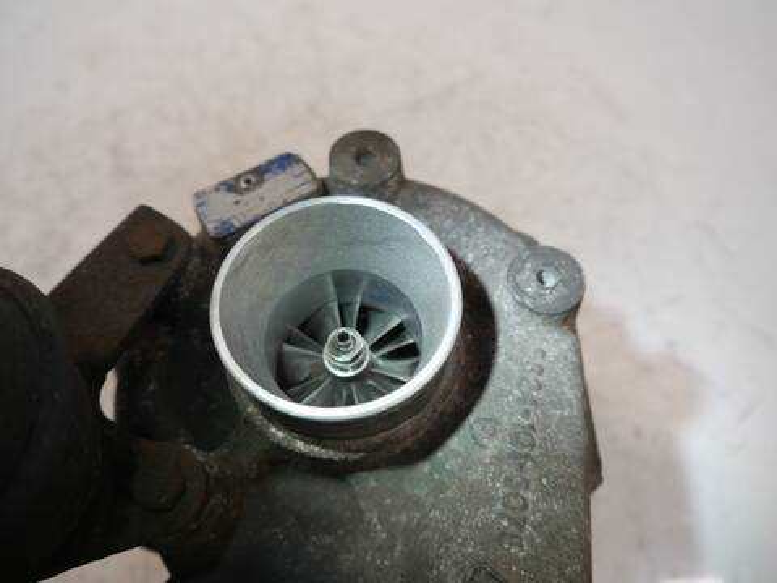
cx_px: 388
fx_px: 628
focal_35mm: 28
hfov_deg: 63.4
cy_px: 292
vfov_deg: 49.7
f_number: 3.5
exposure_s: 1/125
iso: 500
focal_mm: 14
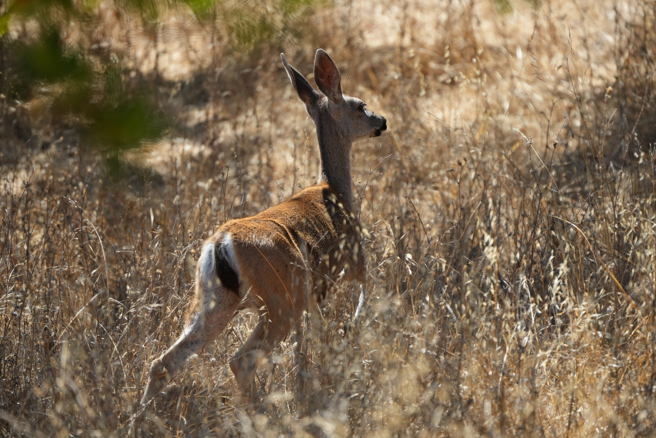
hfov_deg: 5.2
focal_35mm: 400
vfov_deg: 3.4
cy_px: 219
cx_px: 328
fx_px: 7288
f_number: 6.3
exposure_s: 1/800
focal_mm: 400
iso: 640
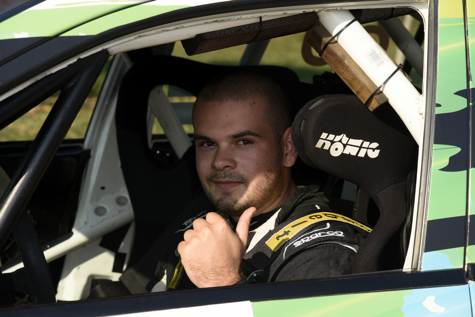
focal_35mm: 120
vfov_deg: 11.4
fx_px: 1583
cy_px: 158
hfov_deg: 17.1
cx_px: 238
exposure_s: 1/320
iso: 100
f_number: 6.3
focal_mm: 80
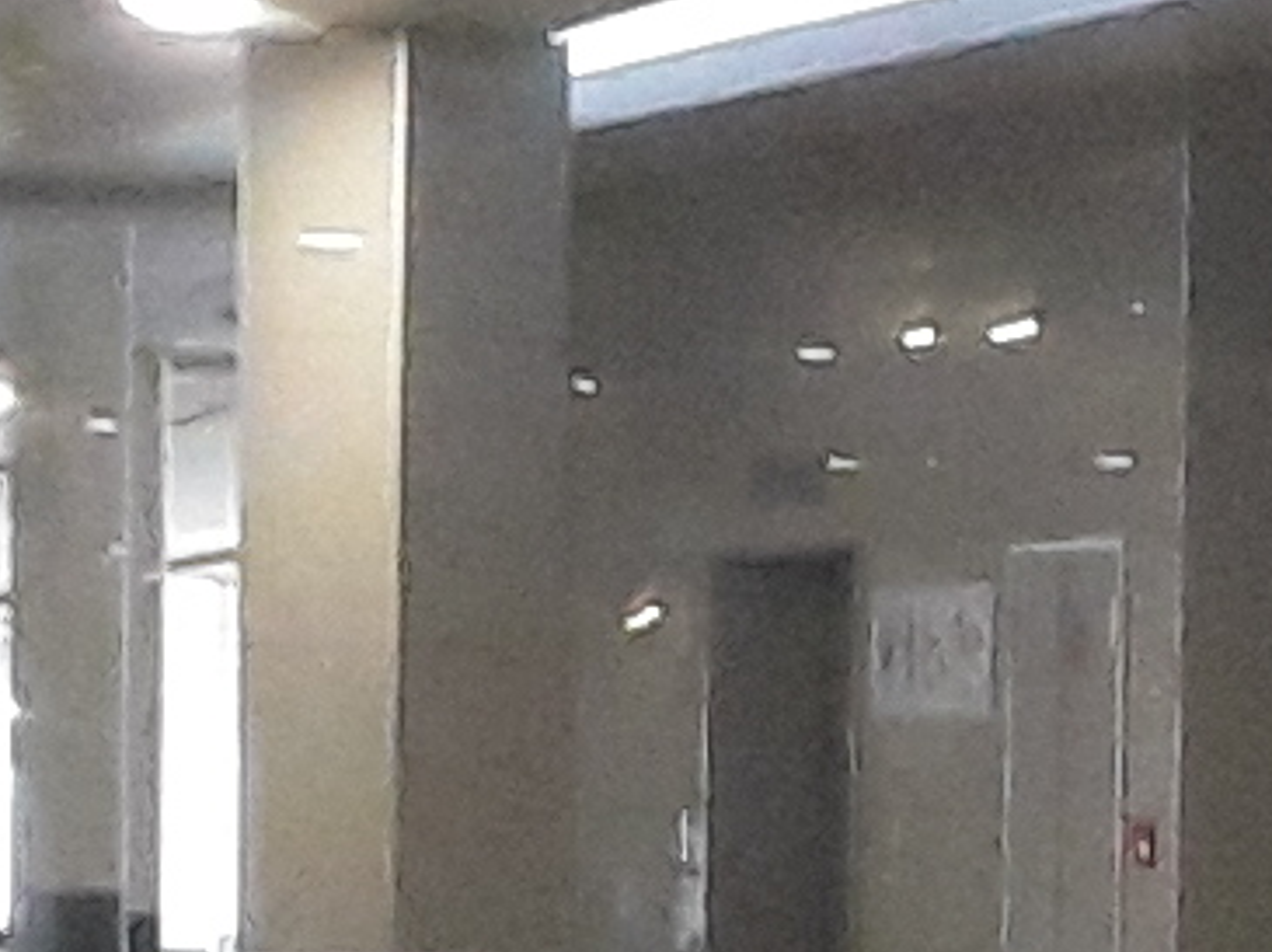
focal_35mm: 212
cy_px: 1074
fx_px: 7782
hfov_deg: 9.3
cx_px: 850
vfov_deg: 7.0
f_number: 1.9
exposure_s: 1/50
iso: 320
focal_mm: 2.2
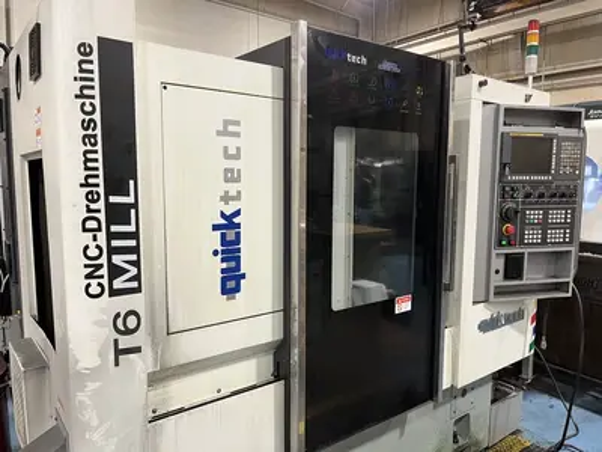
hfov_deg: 67.3
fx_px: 452
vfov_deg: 53.1
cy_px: 226
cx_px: 301
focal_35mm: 26
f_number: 1.6
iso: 160
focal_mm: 5.1
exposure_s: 1/60
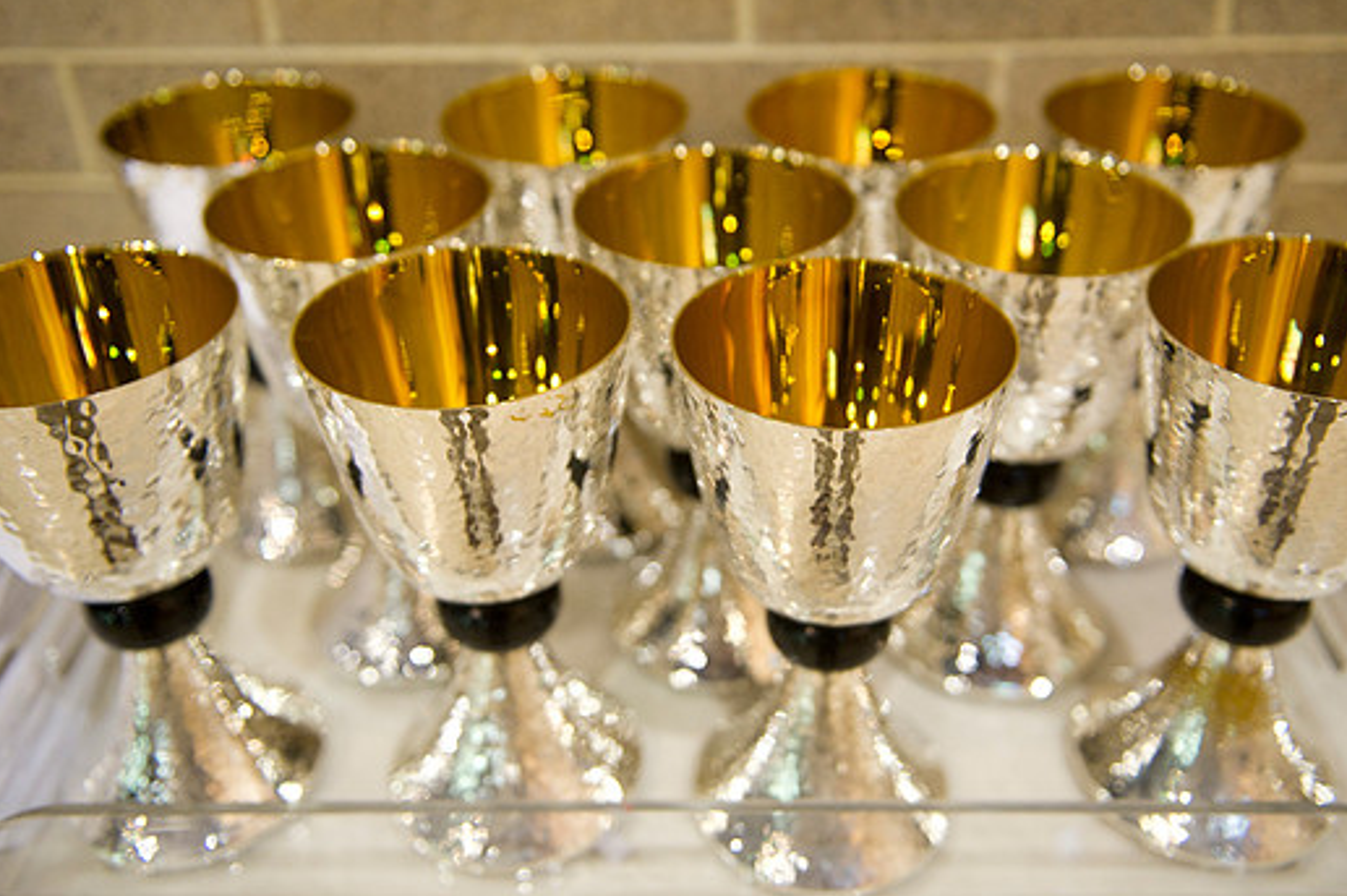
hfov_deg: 53.1
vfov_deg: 36.8
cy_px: 405
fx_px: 1346
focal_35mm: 36
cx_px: 715
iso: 1600
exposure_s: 1/125
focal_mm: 32
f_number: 2.8
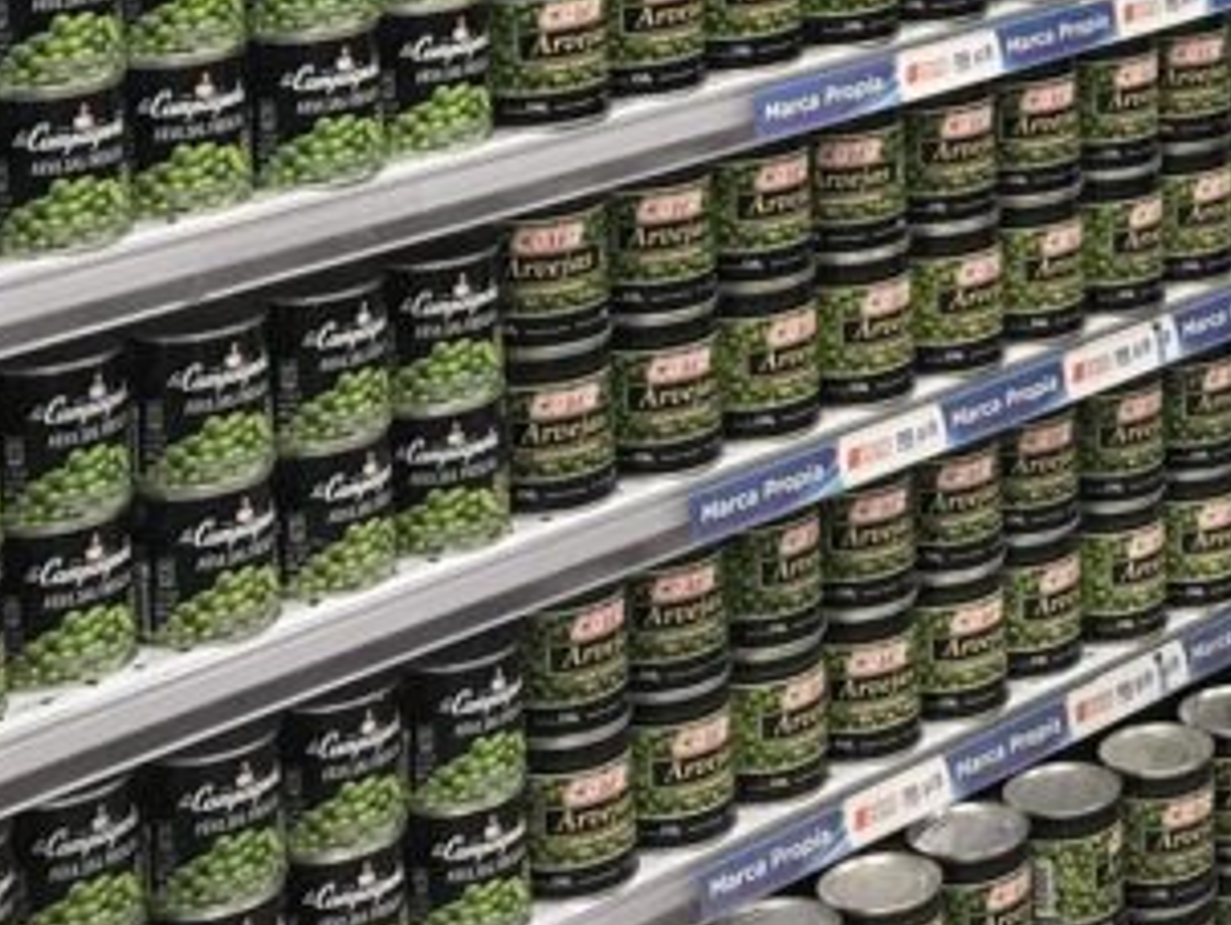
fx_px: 3523
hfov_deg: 18.7
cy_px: -515
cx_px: 1496
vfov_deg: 13.9
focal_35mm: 99
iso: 25
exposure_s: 1/33
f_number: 1.8
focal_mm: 3.99
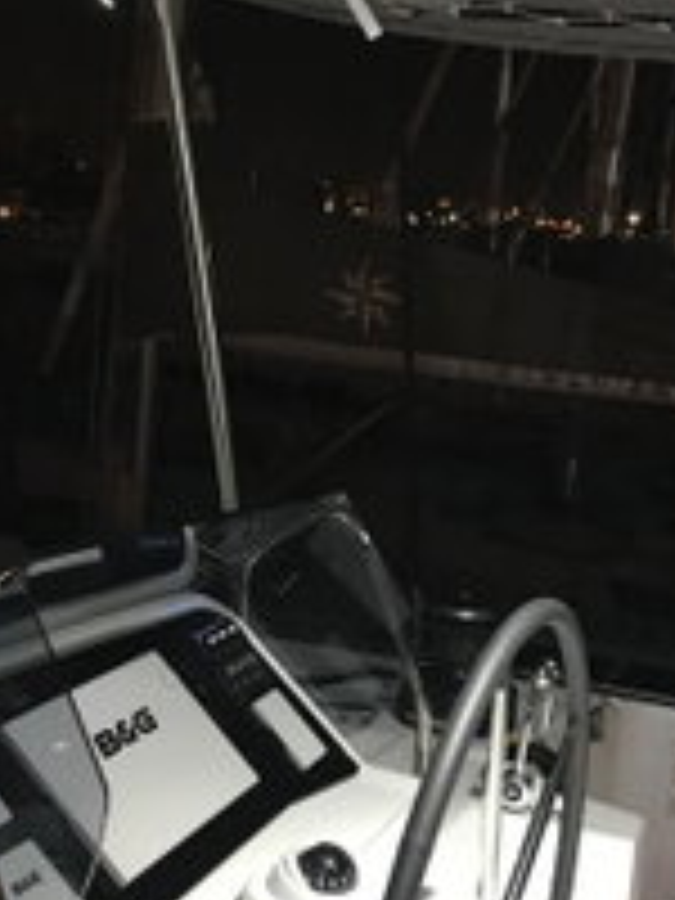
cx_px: 338
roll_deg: -5.6
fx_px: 1456
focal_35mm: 56
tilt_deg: -10.0
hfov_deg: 26.1
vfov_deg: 34.3
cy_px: 531
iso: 100
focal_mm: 3.99
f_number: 1.8
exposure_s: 1/14
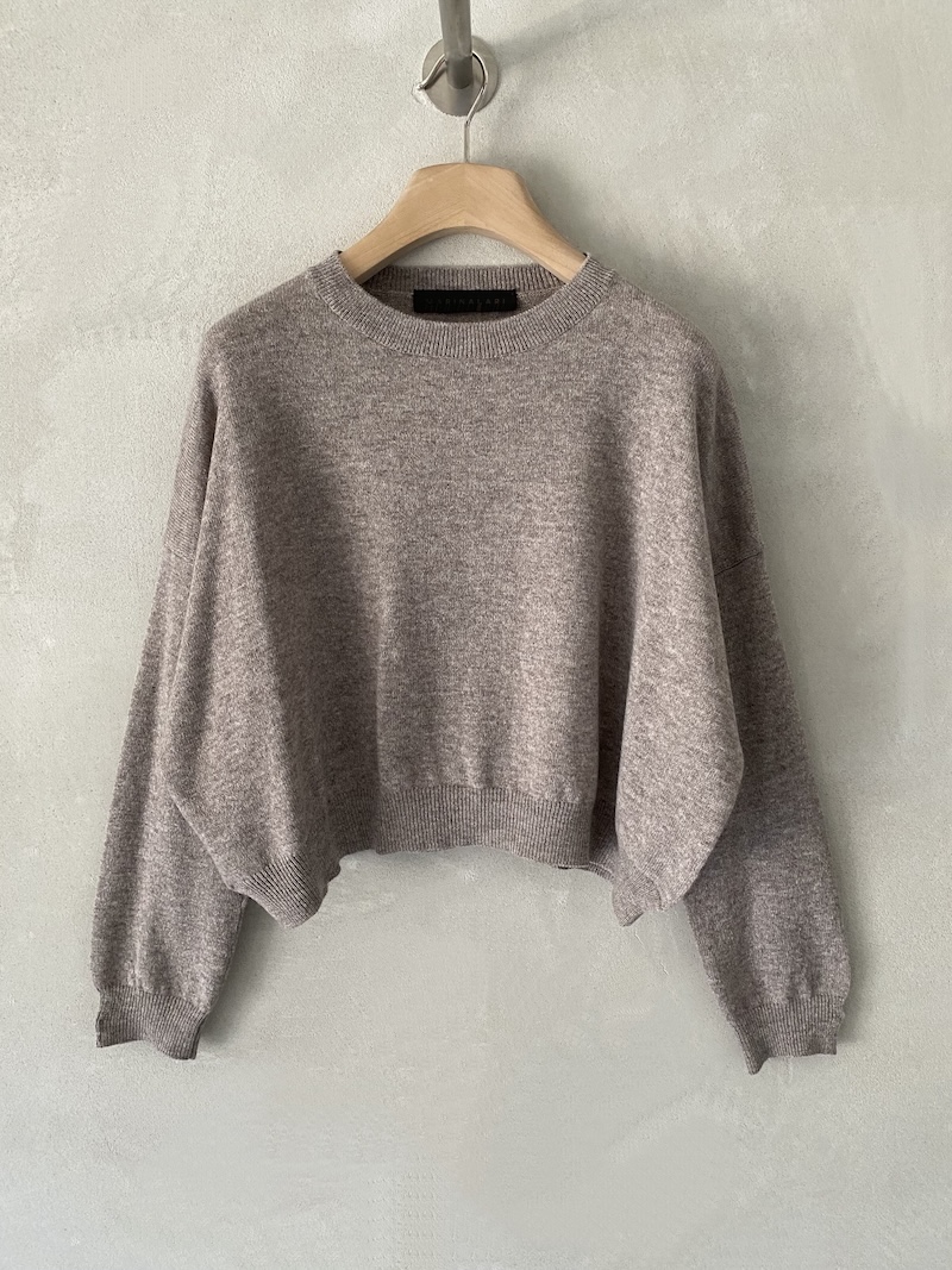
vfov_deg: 67.3
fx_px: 954
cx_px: 476
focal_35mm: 26
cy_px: 635
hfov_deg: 53.1
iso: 125
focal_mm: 4.25
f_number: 1.8
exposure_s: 1/67
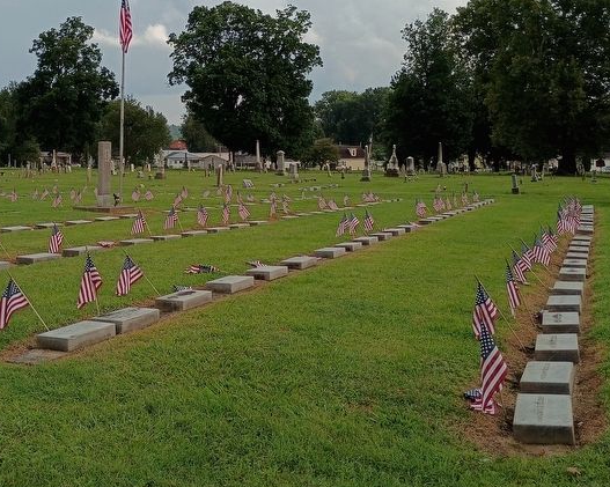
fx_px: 776
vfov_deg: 34.5
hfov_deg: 42.6
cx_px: 225
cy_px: 161
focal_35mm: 43
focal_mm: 4.27
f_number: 1.8
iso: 101
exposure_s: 1/1142
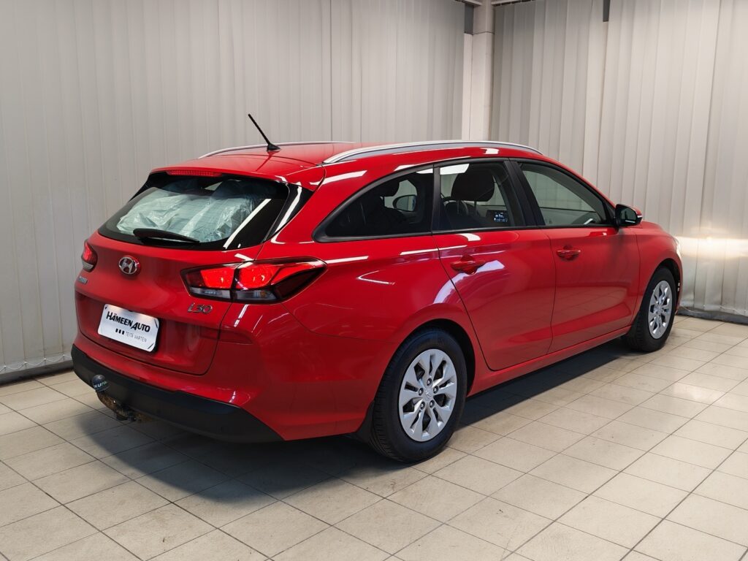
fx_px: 713
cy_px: 280
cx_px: 374
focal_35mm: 33
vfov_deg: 42.9
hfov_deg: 55.4
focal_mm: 5.4
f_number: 1.6
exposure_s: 1/50
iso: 64
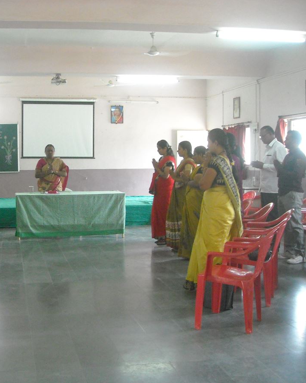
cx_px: 62
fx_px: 521
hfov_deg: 31.9
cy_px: 191
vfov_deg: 40.3
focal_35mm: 46
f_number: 2.8
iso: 400
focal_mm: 5.7
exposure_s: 1/33
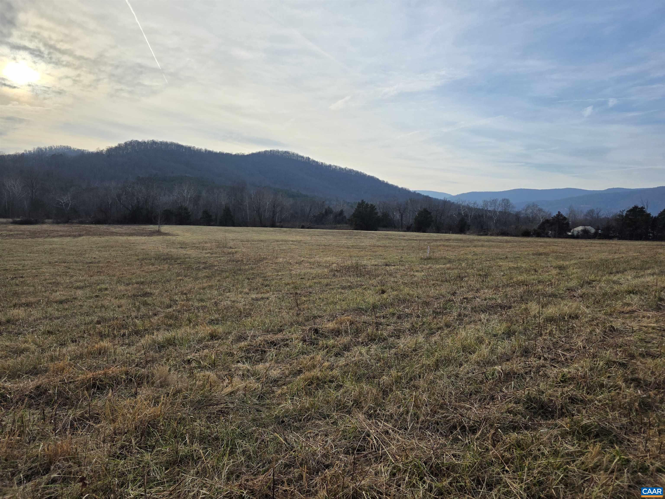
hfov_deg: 73.9
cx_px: 332
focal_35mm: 23
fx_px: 442
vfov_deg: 58.9
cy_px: 250
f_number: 1.7
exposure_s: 1/6355
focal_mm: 6.3
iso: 80
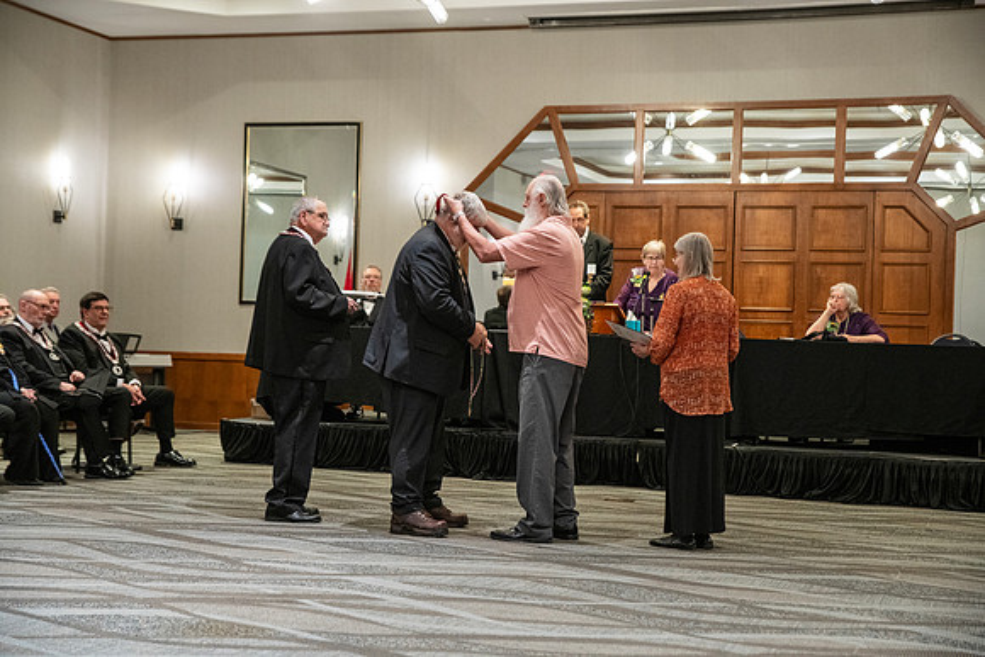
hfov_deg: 33.4
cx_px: 492
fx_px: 1642
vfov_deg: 22.6
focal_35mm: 60
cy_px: 328
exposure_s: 1/40
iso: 3200
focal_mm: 60
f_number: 4
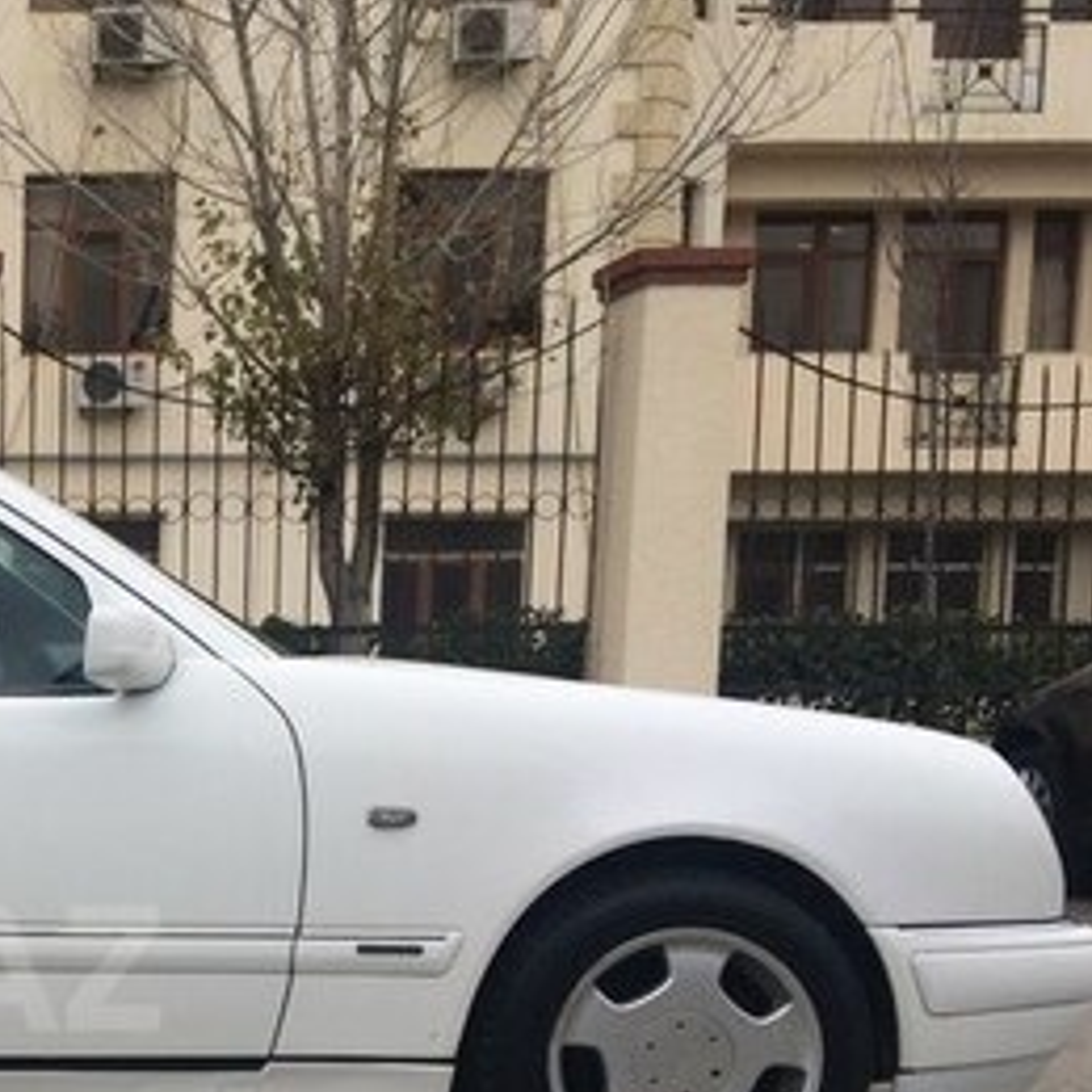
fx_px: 2320
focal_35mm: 65
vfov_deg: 25.7
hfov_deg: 23.8
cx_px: -269
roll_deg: +0.6
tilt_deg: -7.7
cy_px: 968
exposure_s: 1/500
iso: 32
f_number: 2.2
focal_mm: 4.15
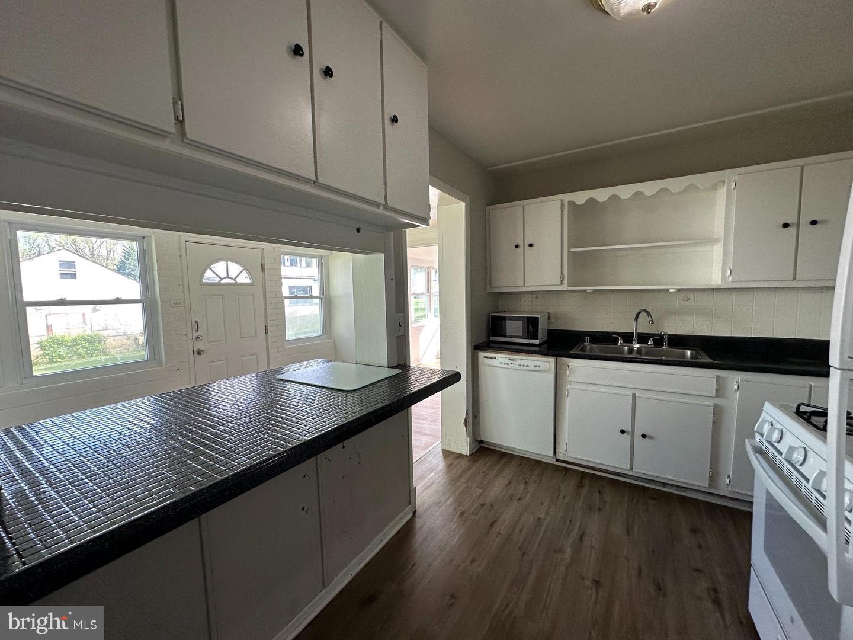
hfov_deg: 102.1
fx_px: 345
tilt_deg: -3.5
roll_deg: +0.1
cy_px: 320
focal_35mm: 14
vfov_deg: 85.7
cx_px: 426
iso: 160
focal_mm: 2.22
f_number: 2.2
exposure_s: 1/120
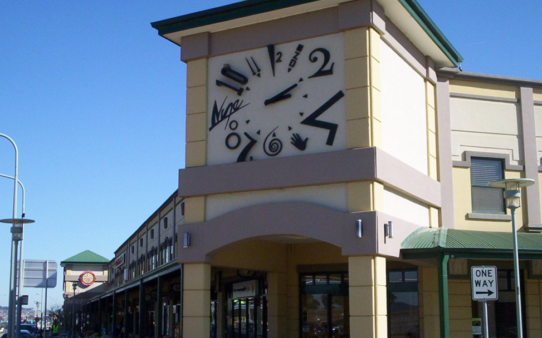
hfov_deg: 41.0
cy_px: 207
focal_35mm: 49
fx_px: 724
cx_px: 296
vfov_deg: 26.3
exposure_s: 1/627
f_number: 4.5
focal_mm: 4.99
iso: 100
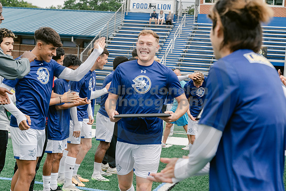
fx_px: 556
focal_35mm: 70
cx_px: 143
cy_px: 96
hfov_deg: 28.8
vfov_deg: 19.5
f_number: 5.6
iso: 400
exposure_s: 1/500
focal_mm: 70
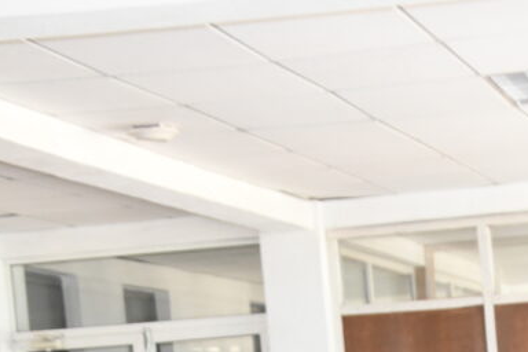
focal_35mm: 104
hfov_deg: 18.5
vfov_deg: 12.8
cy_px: 437
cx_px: 656
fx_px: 1525
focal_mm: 26
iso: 2000
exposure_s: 1/100
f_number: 5.6
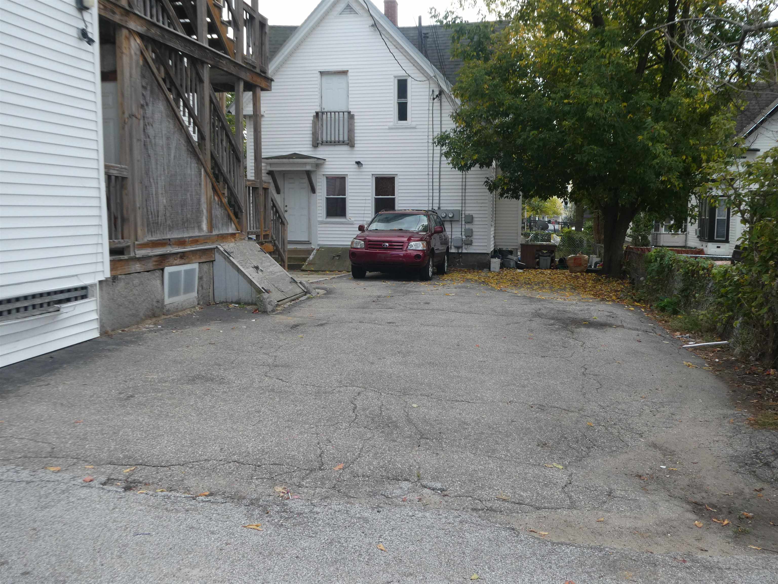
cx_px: 389
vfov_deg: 45.4
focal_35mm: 31
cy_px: 292
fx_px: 697
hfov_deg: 58.4
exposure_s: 1/320
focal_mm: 5.4
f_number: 3.5
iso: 125
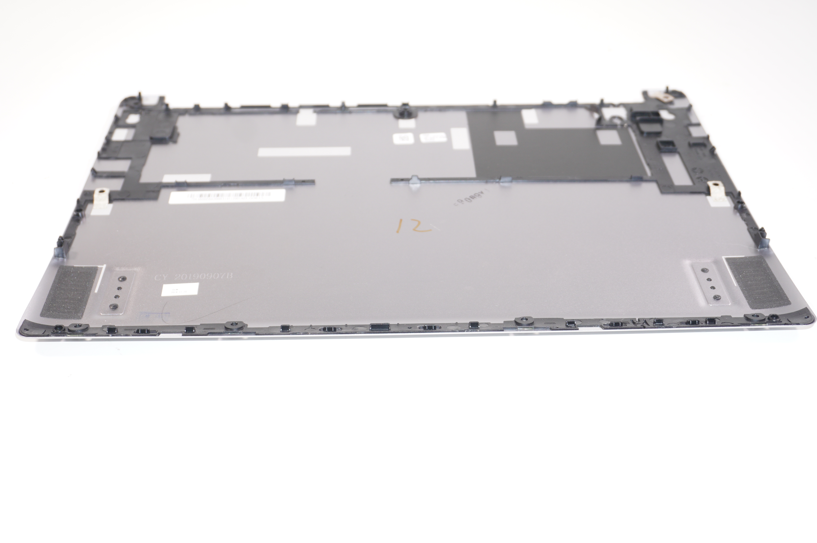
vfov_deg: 29.8
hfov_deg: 43.6
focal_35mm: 45
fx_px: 1020
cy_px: 272
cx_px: 408
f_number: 5.6
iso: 200
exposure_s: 1/60
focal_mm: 30
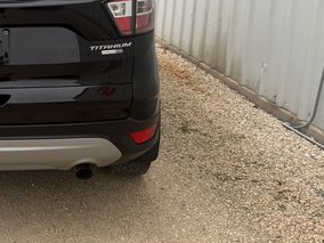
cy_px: 38
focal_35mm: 54
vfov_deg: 26.4
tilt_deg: -12.2
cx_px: -11
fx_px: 505
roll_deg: -0.9
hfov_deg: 32.3
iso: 80
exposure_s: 1/575
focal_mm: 6.76
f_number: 1.78
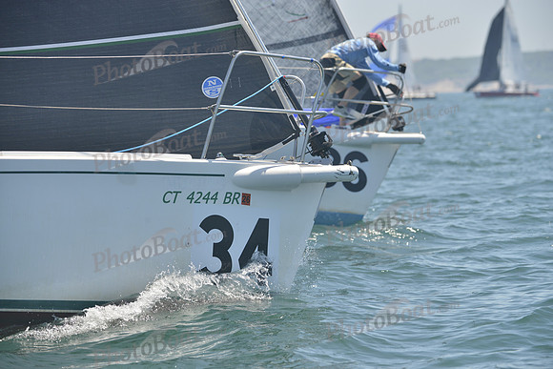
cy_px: 184
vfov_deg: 6.9
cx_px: 276
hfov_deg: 10.3
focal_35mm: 200
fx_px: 3073
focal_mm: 200
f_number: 5.6
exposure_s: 1/1000
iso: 280
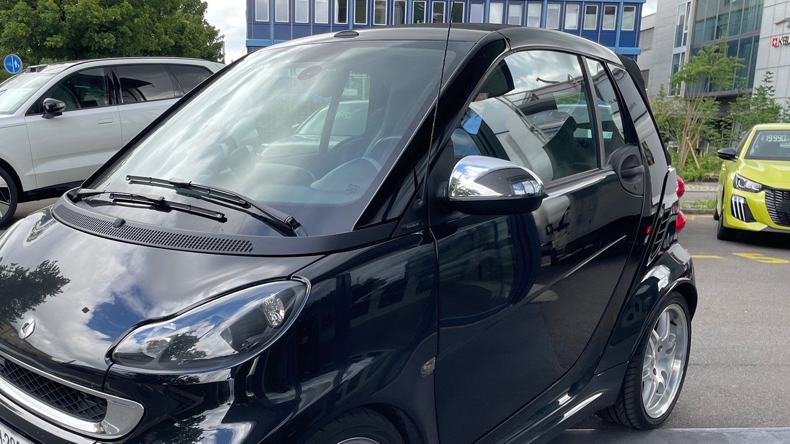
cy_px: 320
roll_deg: -1.3
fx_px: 733
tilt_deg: -13.7
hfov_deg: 56.3
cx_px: 331
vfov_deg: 33.2
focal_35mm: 35
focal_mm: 4.2
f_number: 1.6
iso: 32
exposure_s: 1/467
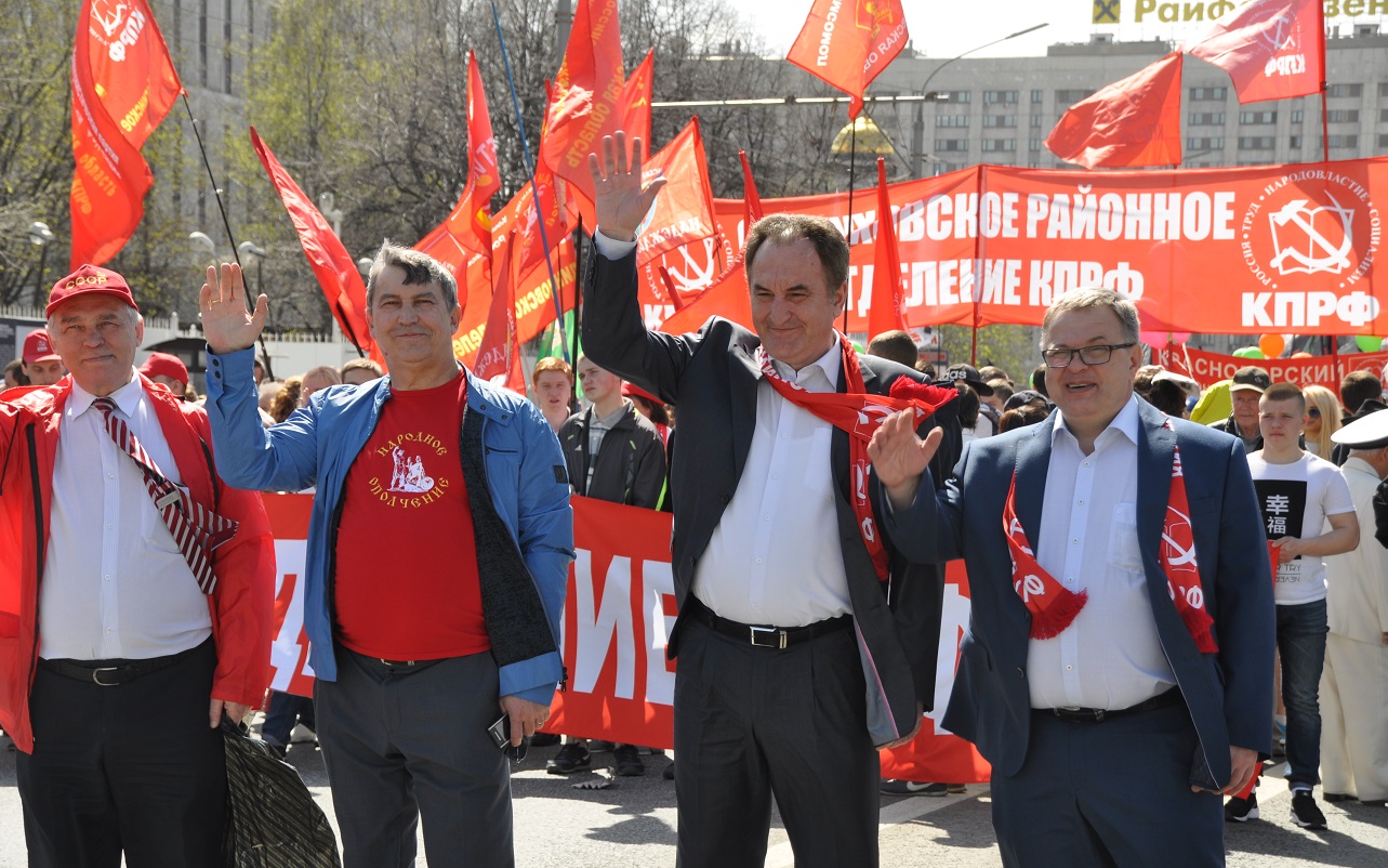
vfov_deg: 13.8
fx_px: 3594
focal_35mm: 95
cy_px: 425
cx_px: 695
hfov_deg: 21.9
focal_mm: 62
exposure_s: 1/250
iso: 200
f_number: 8
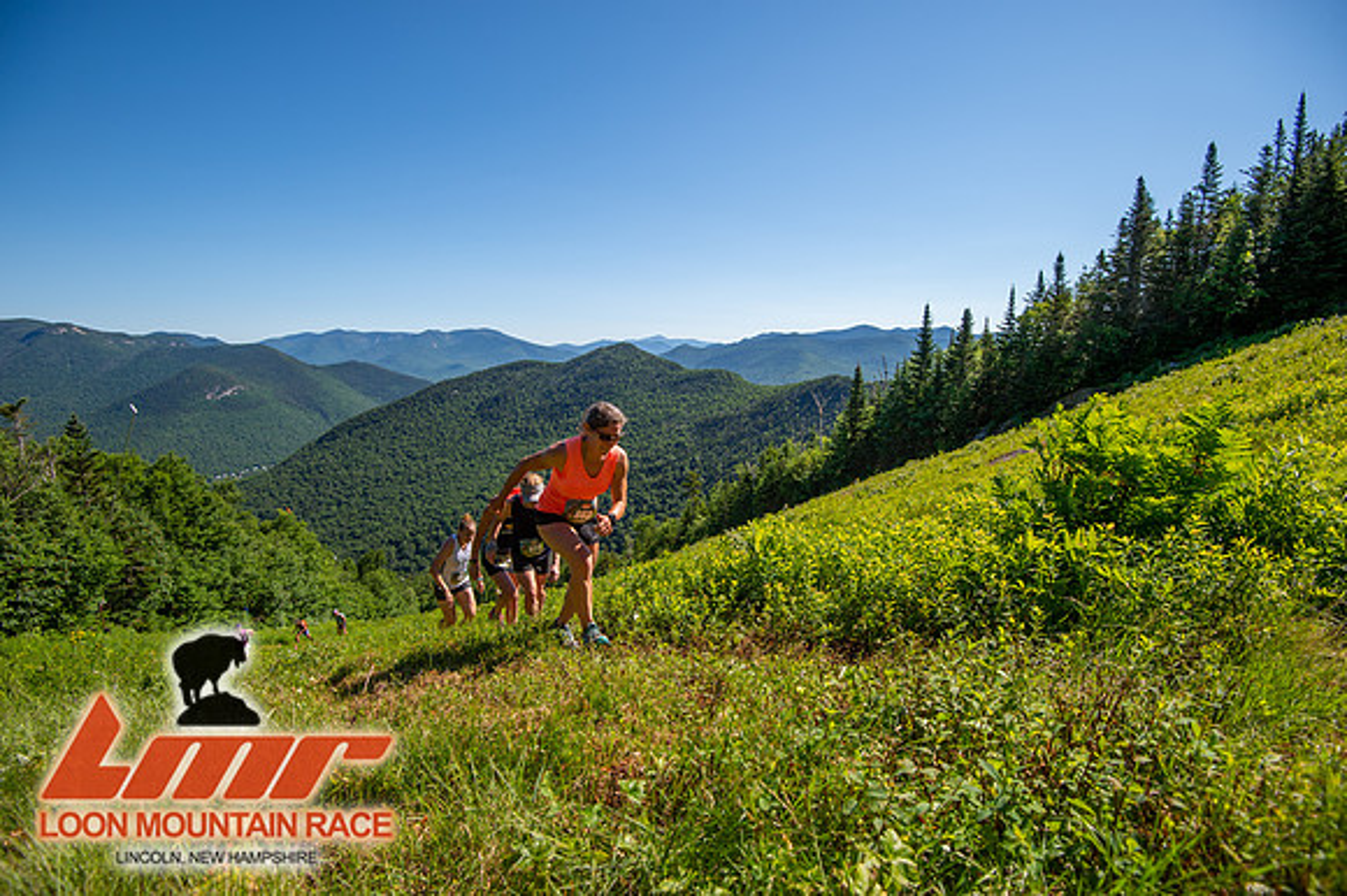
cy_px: 448
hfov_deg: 96.8
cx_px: 674
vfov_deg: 73.7
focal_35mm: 16
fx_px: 598
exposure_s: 1/640
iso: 100
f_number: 5
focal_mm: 16
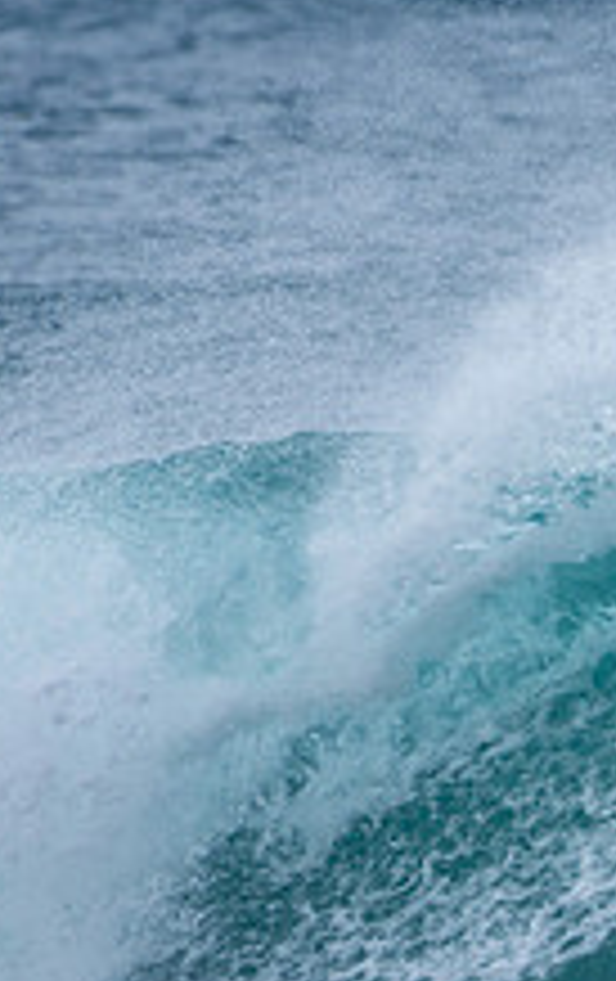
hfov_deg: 0.7
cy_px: 839
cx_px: 1236
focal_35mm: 1949
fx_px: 52146
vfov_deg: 1.1
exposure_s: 1/400
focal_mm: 480
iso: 110
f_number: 5.6
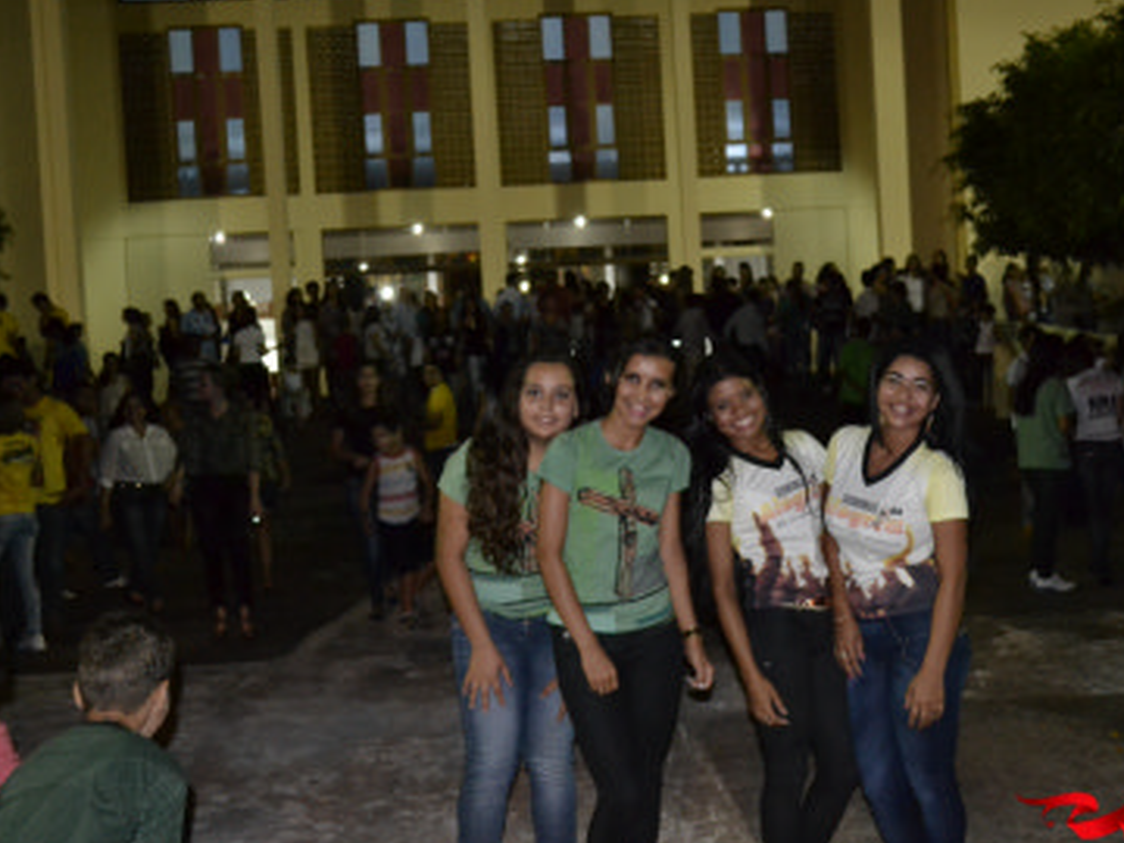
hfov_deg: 42.7
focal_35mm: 44
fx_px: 1429
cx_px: 674
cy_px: 482
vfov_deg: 32.8
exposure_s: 1/60
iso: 3200
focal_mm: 22
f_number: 3.8
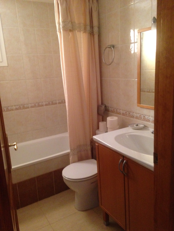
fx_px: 221
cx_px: 87
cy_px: 116
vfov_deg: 55.4
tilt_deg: -12.6
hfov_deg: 42.9
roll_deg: +3.3
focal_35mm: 33
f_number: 2.4
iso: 400
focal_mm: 4.12
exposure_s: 1/20
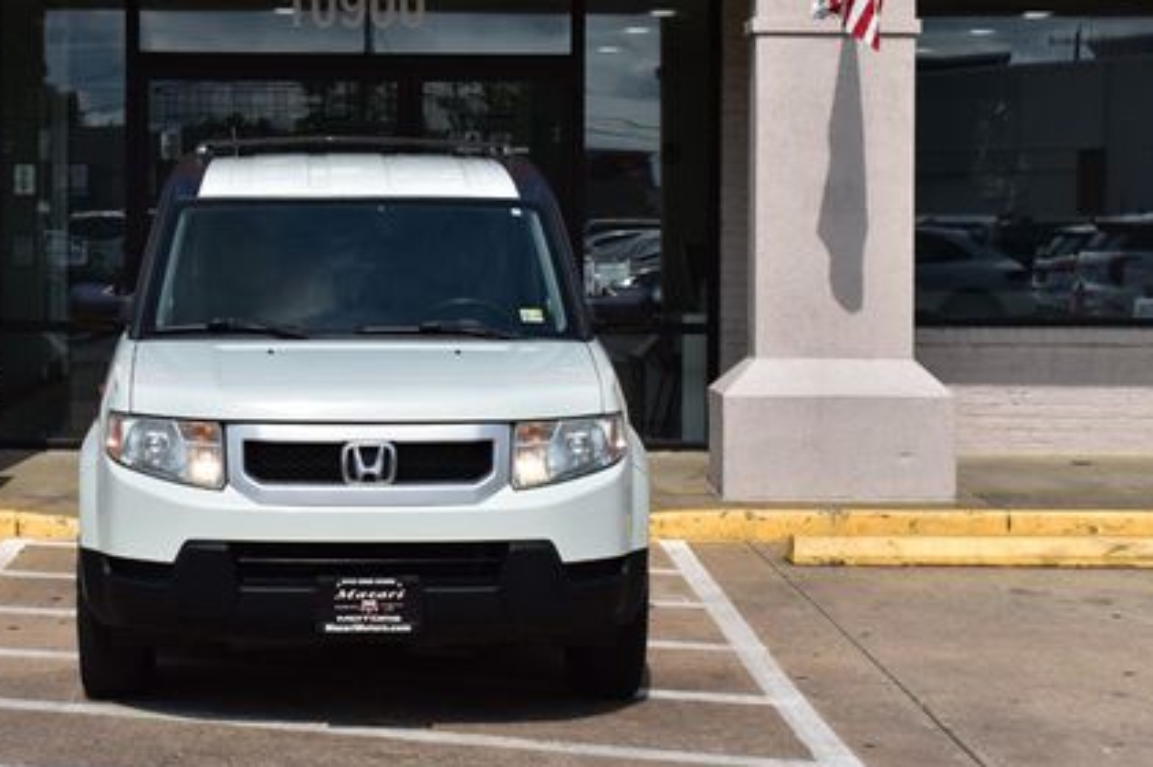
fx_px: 2552
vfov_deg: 17.1
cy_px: 266
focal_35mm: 80
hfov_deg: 25.3
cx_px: 397
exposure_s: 1/500
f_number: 11
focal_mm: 35
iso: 200
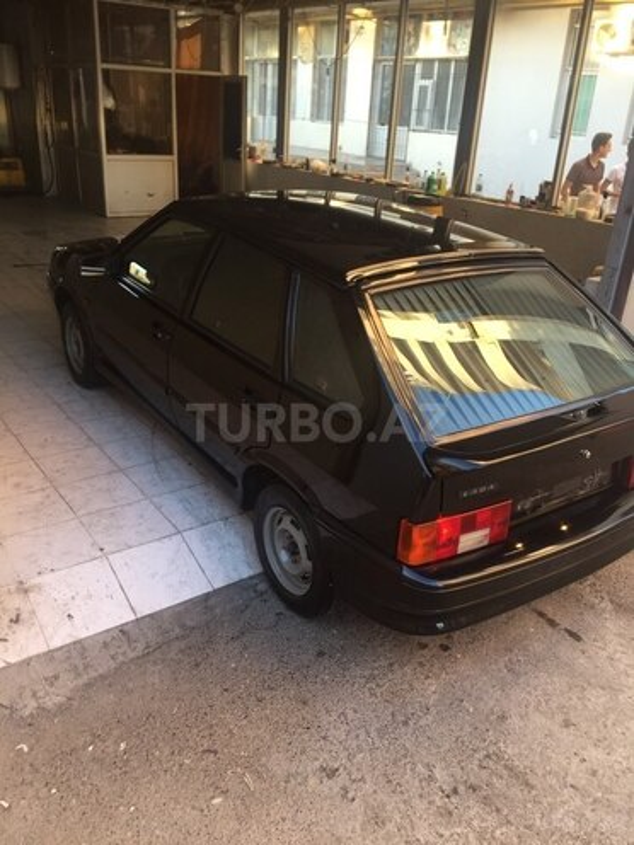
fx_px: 708
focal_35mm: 29
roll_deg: -4.7
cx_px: 317
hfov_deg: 48.2
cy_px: 422
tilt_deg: -22.6
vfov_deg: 61.7
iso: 32
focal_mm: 4.15
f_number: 2.2
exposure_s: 1/50
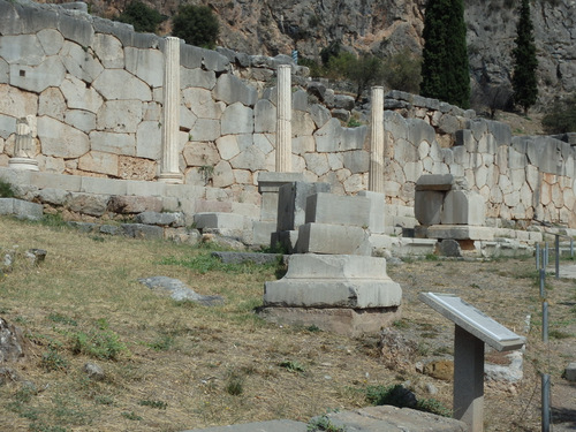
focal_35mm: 60
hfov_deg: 32.2
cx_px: 288
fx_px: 998
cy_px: 216
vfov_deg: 24.4
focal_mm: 10.7
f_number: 14
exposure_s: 1/160
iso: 125
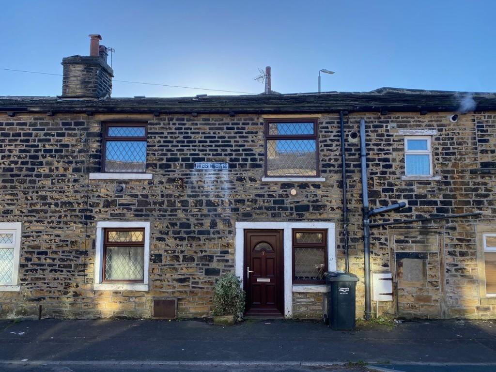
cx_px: 248
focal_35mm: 26
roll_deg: -0.1
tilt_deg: +8.0
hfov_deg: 67.3
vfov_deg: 53.1
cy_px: 186
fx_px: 373
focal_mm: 4.25
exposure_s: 1/1082
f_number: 1.8
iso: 32
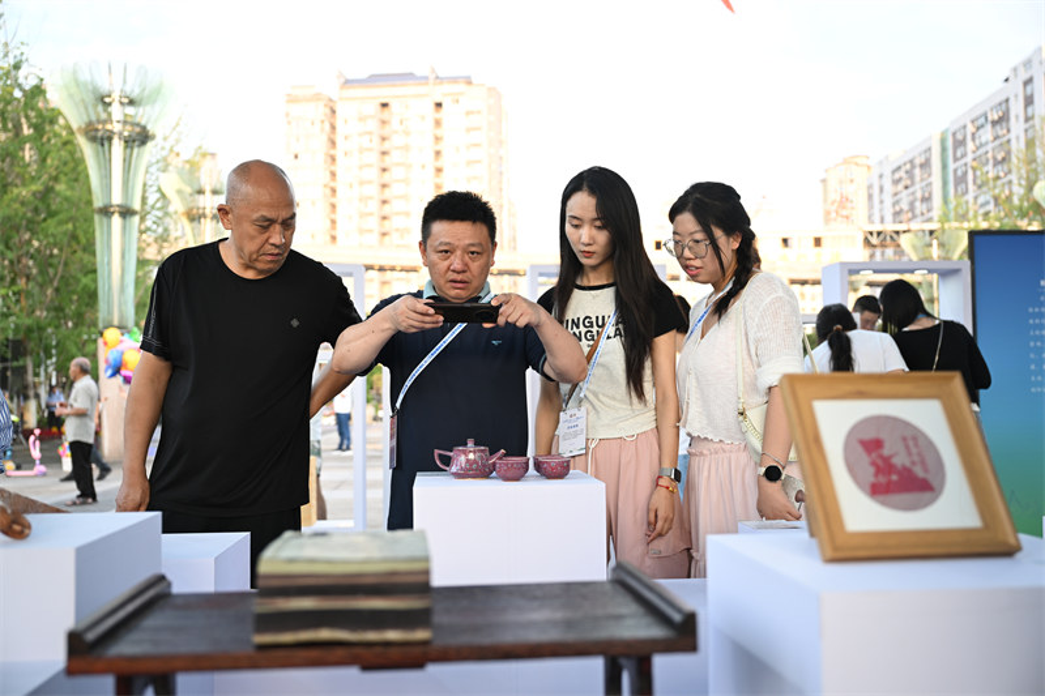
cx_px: 522
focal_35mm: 34
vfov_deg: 38.3
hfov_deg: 55.1
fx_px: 1001
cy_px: 348
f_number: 3.2
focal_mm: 34.5
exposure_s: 1/125
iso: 160
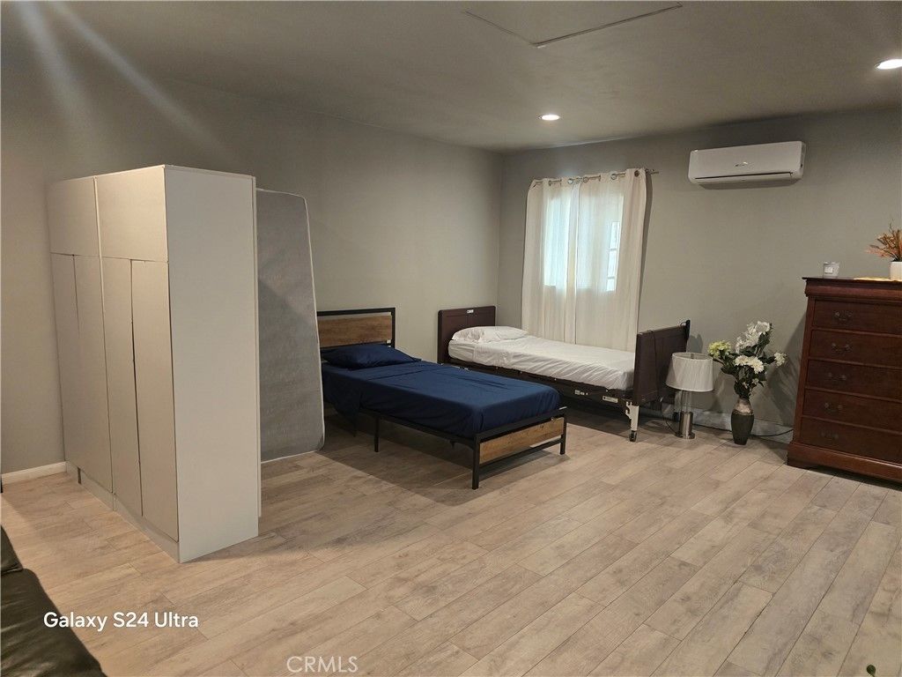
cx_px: 451
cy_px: 338
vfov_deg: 58.9
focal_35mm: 23
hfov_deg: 73.9
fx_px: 599
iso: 800
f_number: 1.7
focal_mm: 6.3
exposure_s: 1/120
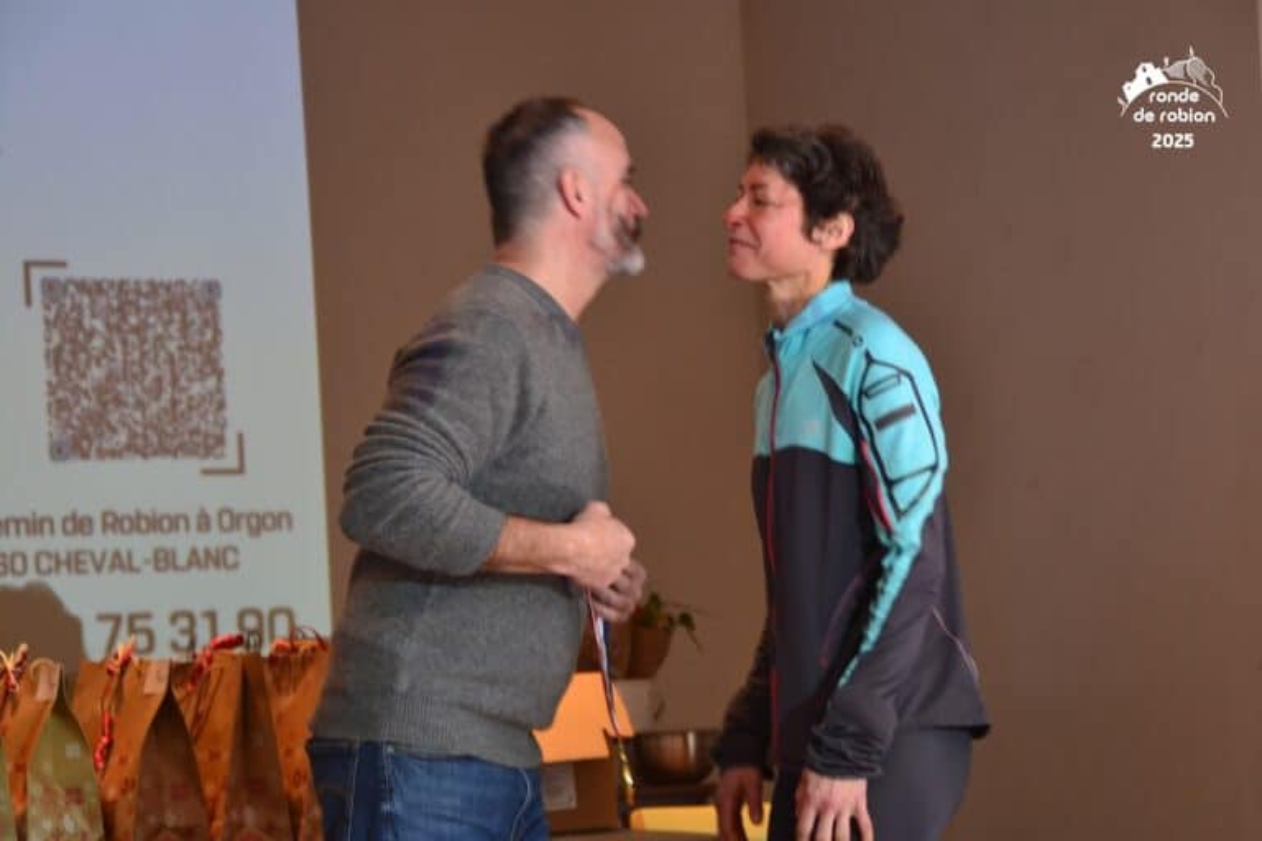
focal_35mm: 102
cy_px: 420
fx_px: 3575
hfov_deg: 20.0
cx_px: 631
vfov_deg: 13.4
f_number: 5.3
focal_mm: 68
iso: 800
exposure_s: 1/50
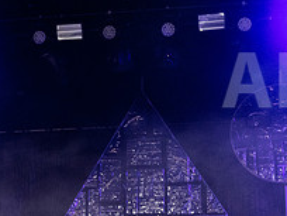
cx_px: 43
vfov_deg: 12.6
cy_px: 256
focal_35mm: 115
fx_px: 953
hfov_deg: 16.9
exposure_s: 1/160
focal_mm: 38
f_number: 4.5
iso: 4500
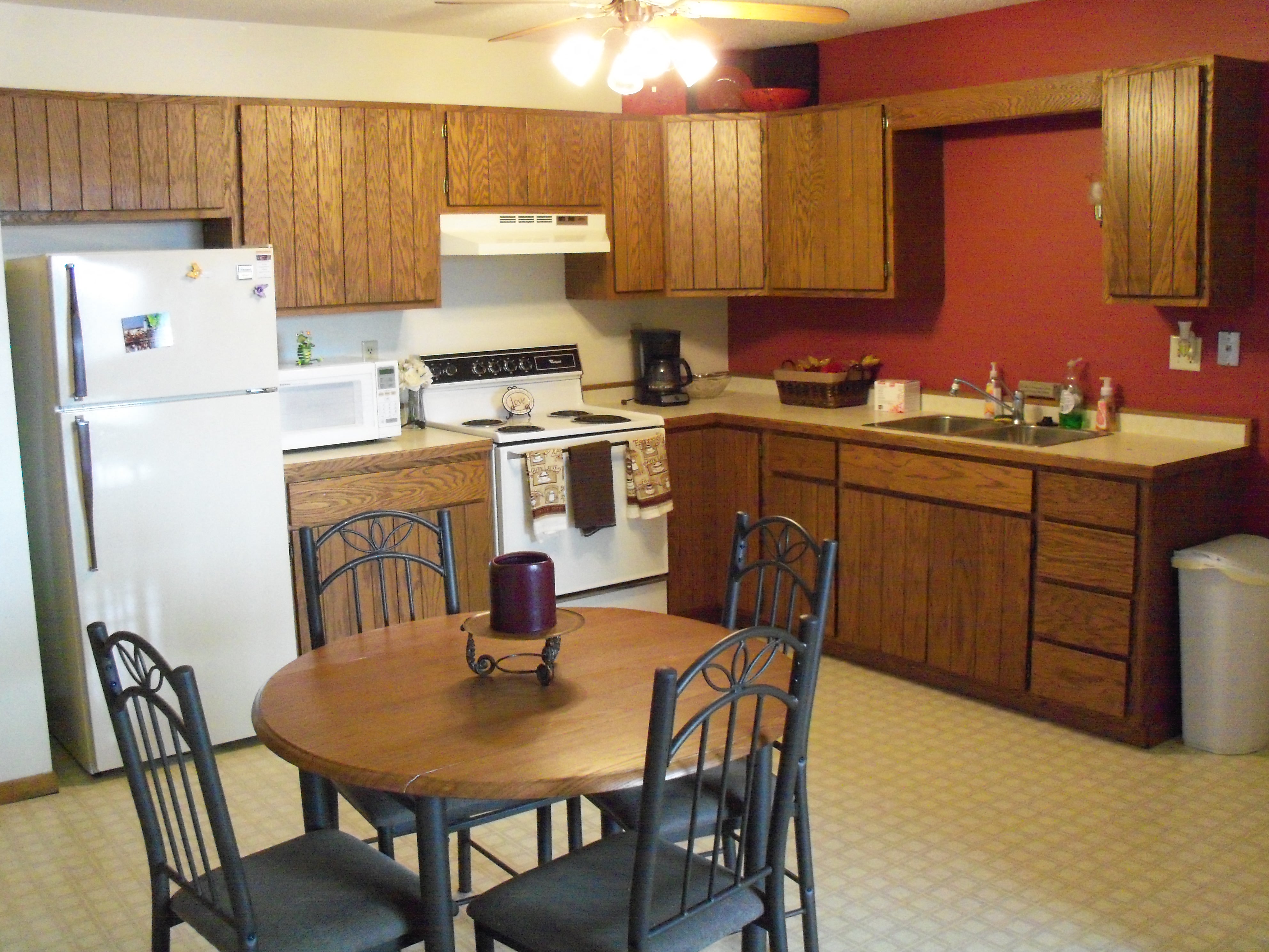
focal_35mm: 35
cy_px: 476
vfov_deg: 40.7
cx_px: 634
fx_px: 1283
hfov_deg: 52.6
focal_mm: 6.3
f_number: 3
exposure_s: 1/60
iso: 500
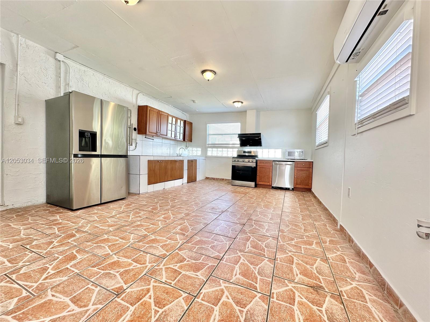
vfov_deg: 85.7
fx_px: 174
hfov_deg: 102.1
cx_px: 215
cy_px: 161
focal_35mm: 14
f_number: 2.2
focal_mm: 2.22
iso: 80
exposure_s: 1/120
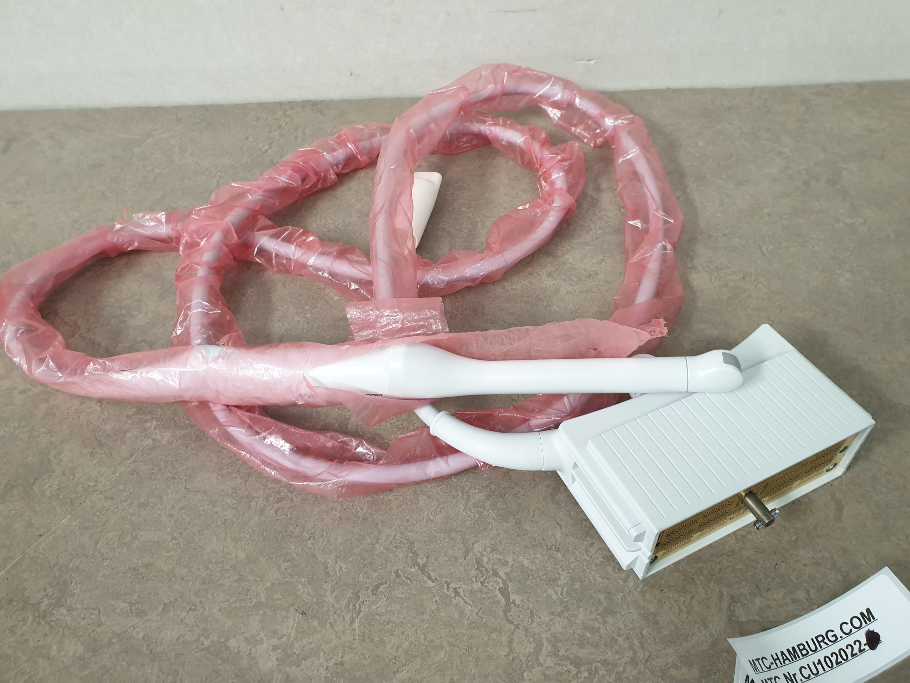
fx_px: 683
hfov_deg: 67.3
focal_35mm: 26
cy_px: 342
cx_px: 455
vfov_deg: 53.1
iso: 250
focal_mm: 4.3
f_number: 2.4
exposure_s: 1/33
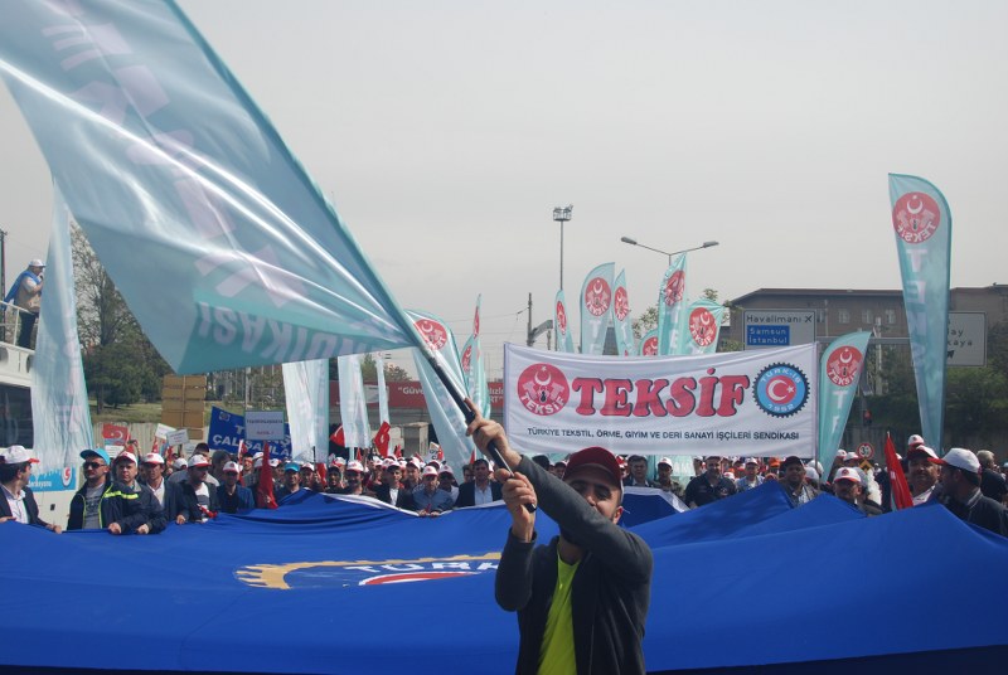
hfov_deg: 53.1
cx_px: 504
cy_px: 338
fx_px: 1009
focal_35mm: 36
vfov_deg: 37.0
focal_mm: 24
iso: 100
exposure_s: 1/250
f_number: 8
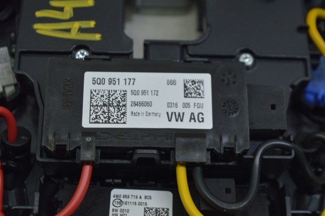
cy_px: 108
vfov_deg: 17.4
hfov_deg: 26.0
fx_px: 703
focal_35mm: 78
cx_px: 162
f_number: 5.6
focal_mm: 52
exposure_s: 1/40
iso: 400
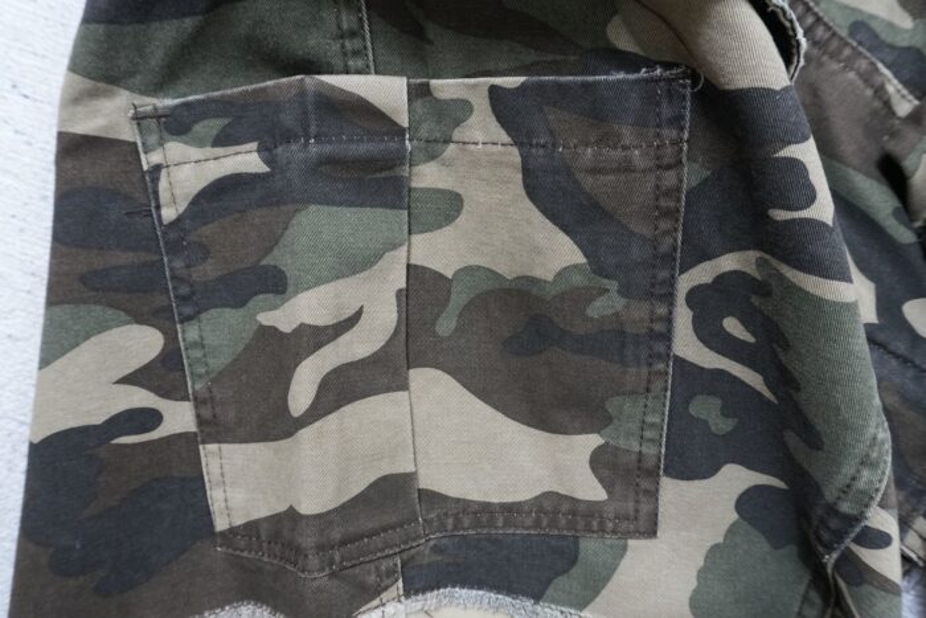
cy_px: 309
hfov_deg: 73.7
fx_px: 617
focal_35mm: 24
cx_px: 463
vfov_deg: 53.2
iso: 1600
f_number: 8
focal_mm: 16
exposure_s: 1/100
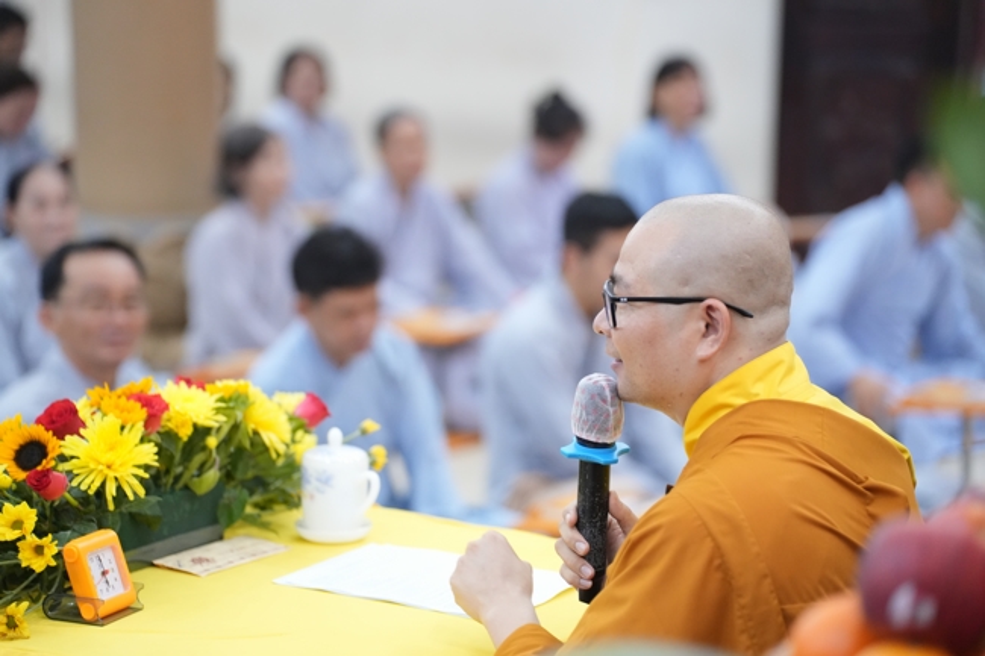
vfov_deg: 12.8
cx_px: 492
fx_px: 2927
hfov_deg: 19.1
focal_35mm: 107
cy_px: 328
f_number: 2.8
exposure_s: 1/160
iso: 5000
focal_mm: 107
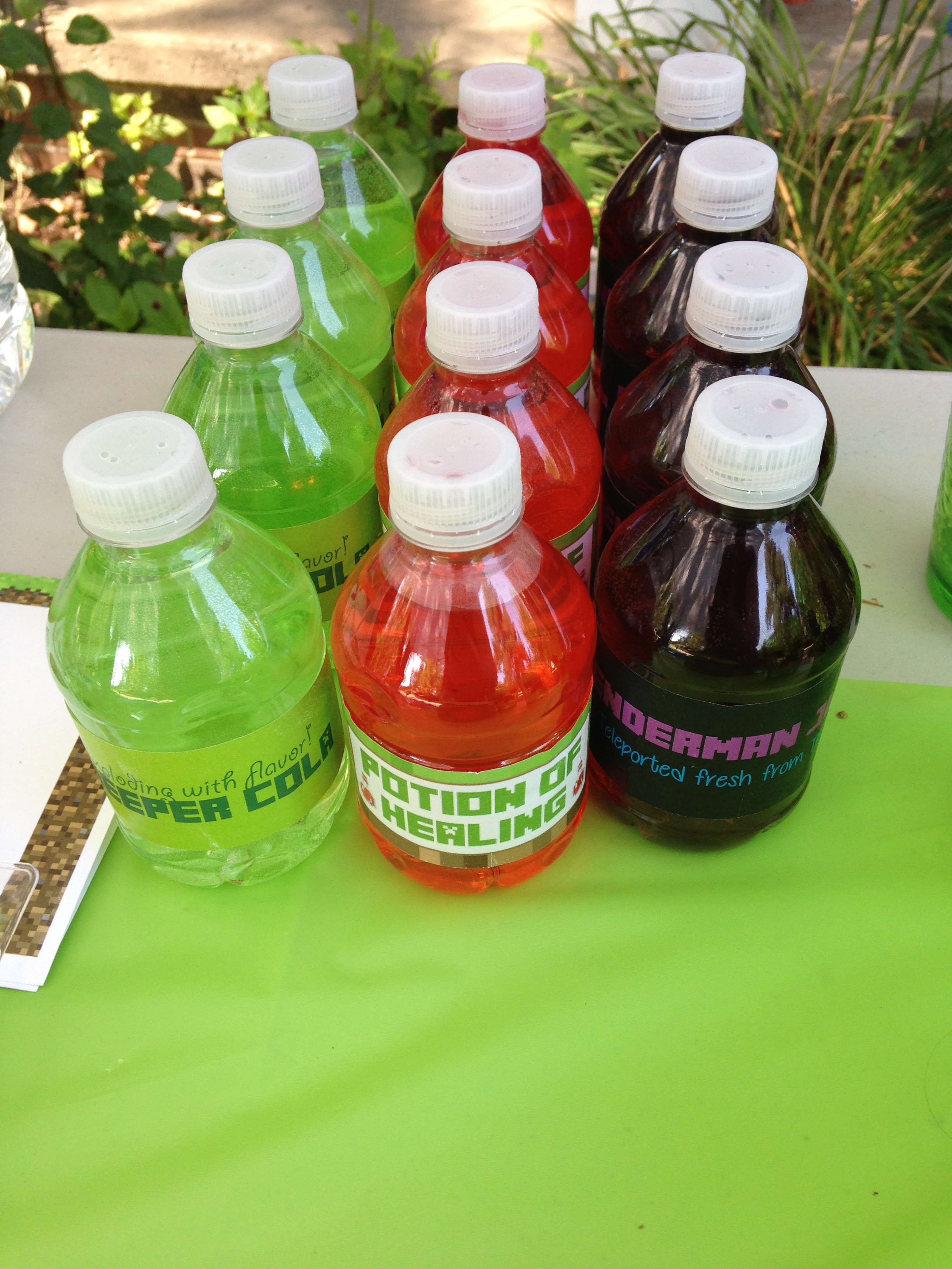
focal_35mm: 33
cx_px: 476
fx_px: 1210
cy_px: 634
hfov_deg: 42.9
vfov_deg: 55.4
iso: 64
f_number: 2.4
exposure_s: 1/120
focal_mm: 4.13
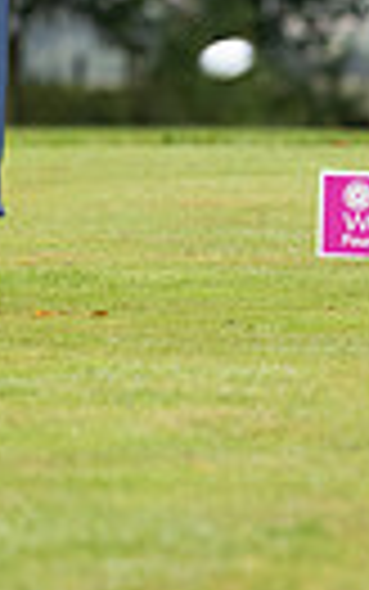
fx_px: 7136
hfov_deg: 3.0
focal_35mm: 444
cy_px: -414
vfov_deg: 4.7
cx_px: -263
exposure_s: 1/2000
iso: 500
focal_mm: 85
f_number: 3.2
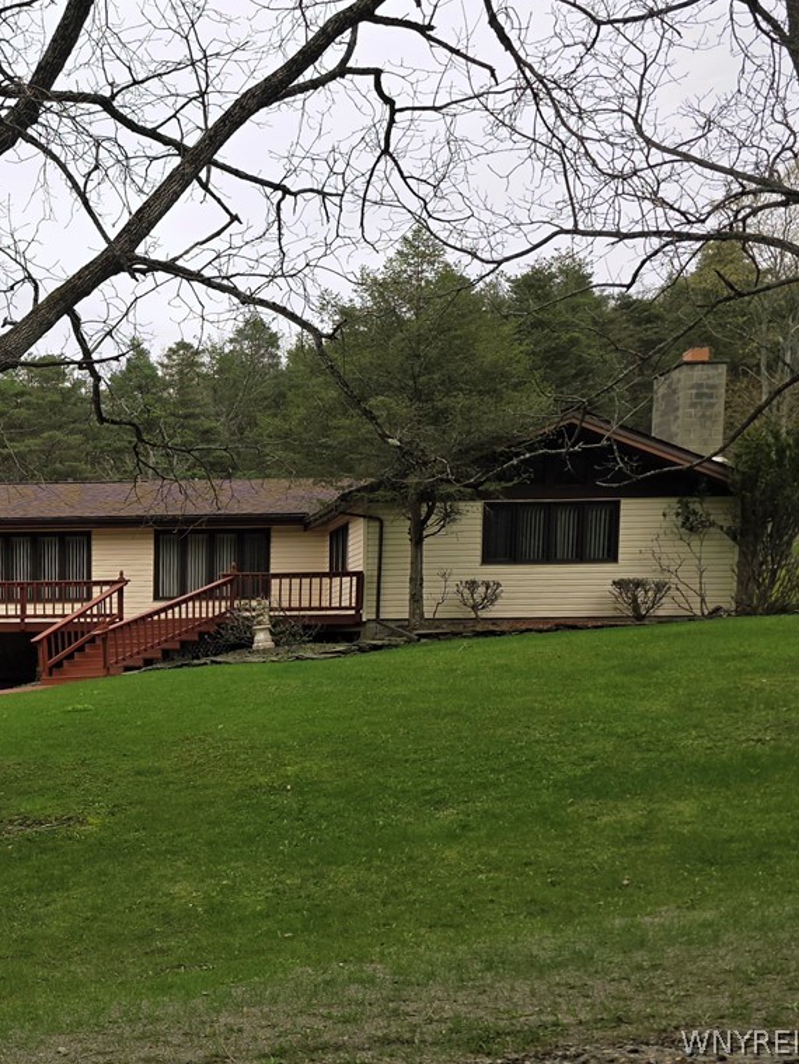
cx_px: 109
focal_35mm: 31
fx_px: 953
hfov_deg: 42.4
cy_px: 528
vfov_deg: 58.3
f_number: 1.7
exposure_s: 1/625
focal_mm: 6.3
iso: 12
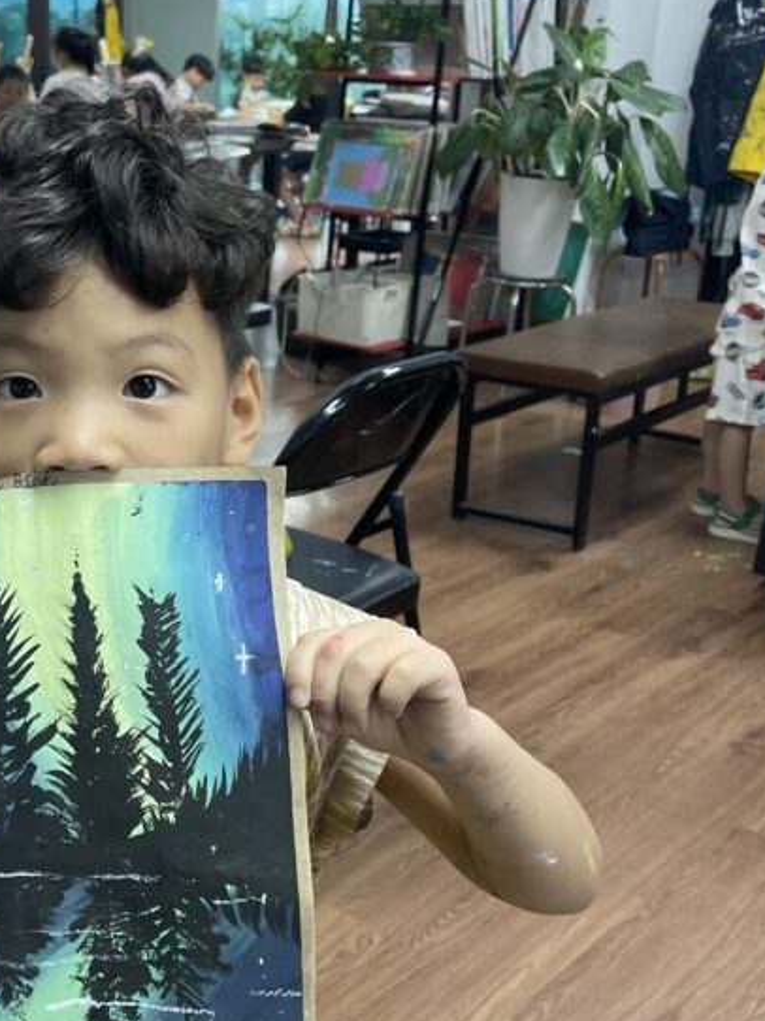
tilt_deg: -16.6
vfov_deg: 39.7
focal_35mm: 48
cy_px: 478
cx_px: 107
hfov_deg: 29.3
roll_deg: -0.9
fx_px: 1415
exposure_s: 1/100
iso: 100
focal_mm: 4.2
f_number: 1.6
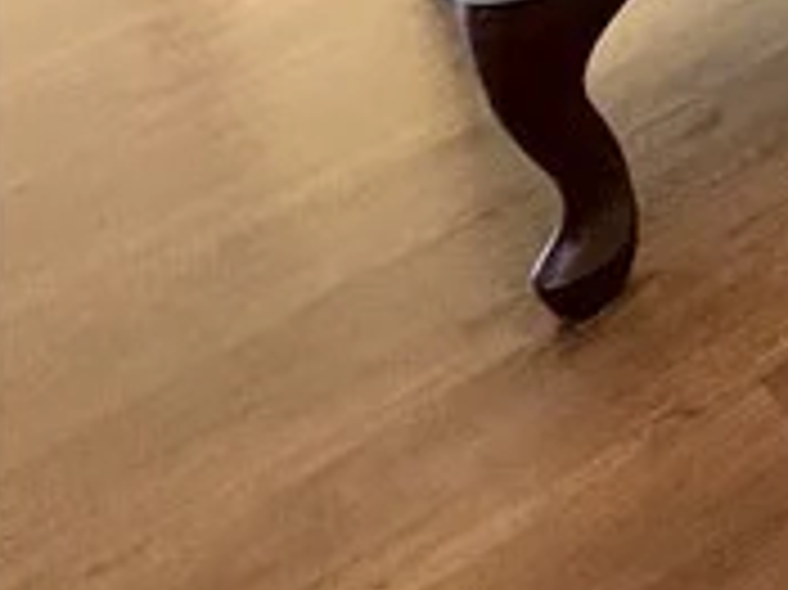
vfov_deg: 12.4
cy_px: -982
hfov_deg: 12.0
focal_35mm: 82
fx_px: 1865
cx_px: 2292
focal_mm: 2.22
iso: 320
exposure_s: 1/60
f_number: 2.2
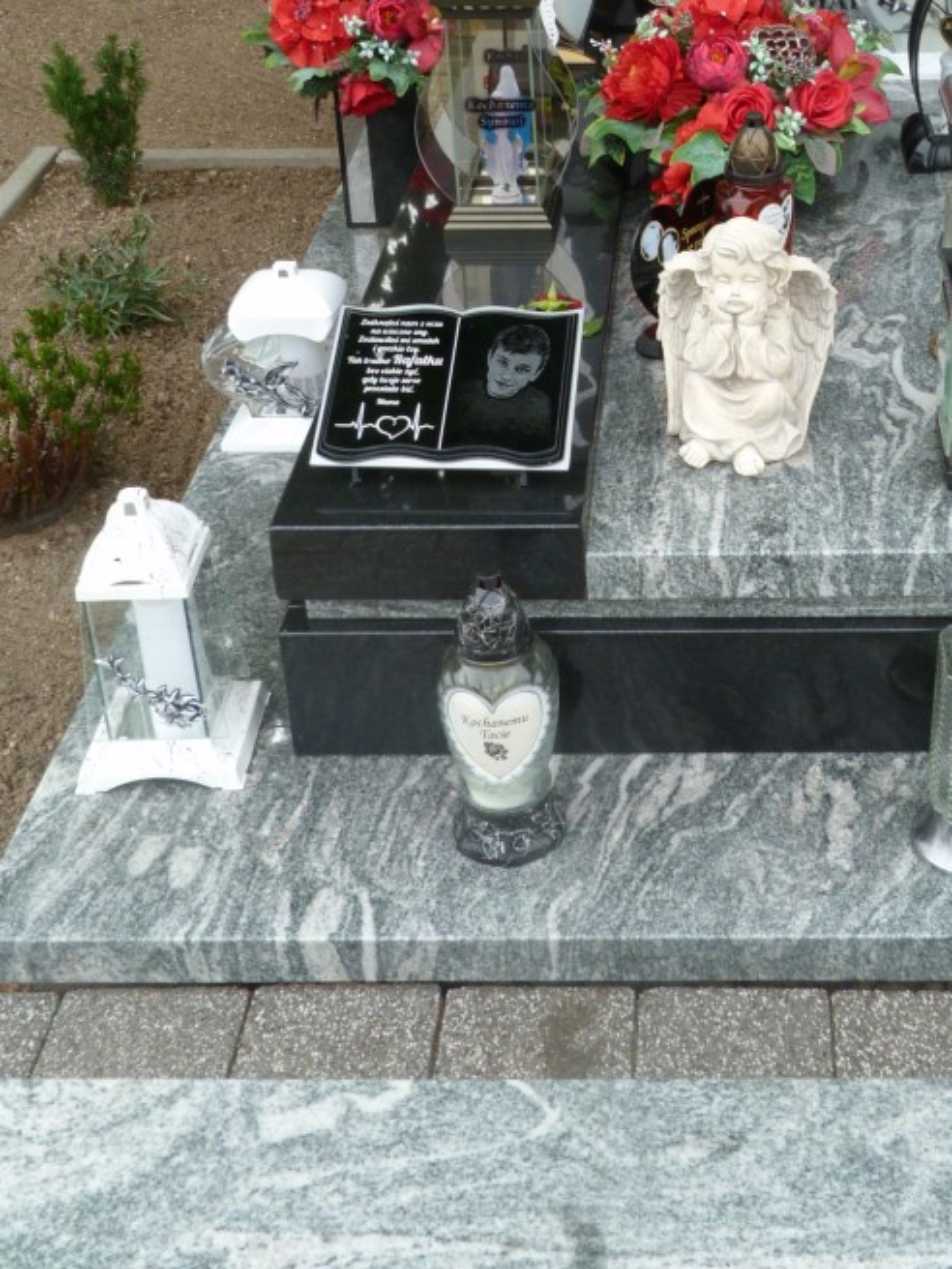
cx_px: 726
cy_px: 284
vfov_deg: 38.4
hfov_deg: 29.7
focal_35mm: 48
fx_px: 1760
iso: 80
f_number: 4.5
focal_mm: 5.3
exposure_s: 1/80
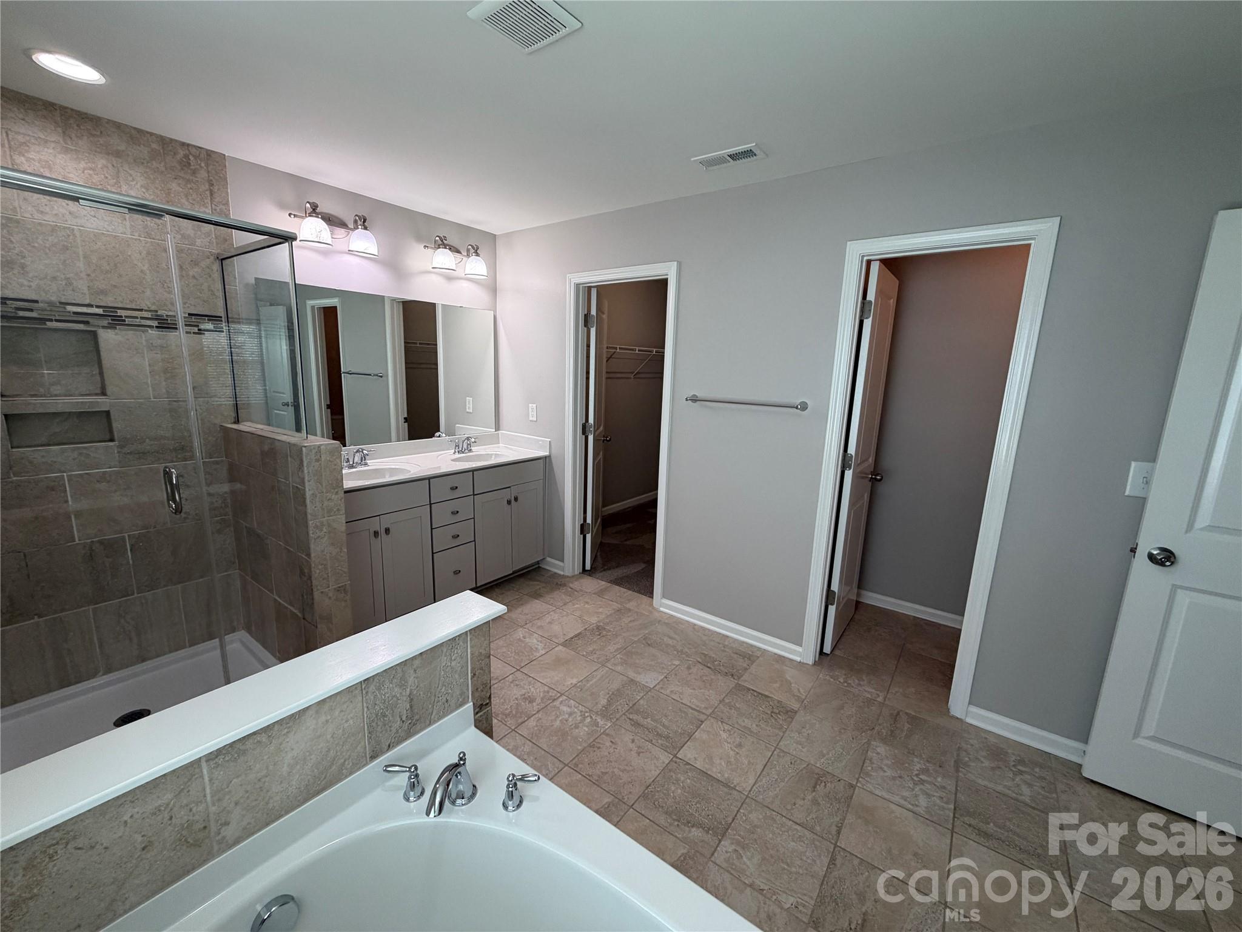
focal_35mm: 14
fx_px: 502
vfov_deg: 85.7
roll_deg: -1.6
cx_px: 621
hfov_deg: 102.1
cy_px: 466
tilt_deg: -11.2
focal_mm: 2.22
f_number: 2.2
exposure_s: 1/120
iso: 125
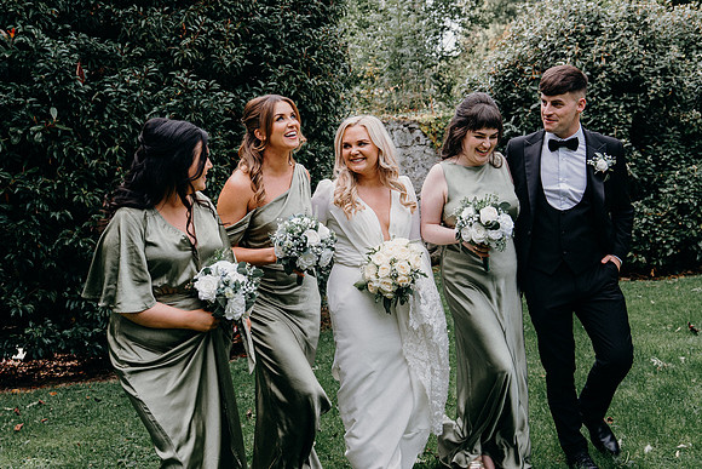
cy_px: 234
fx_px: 956
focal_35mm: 49
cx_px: 351
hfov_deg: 40.3
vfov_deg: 27.5
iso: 125
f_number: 3.5
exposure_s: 1/200
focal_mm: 33
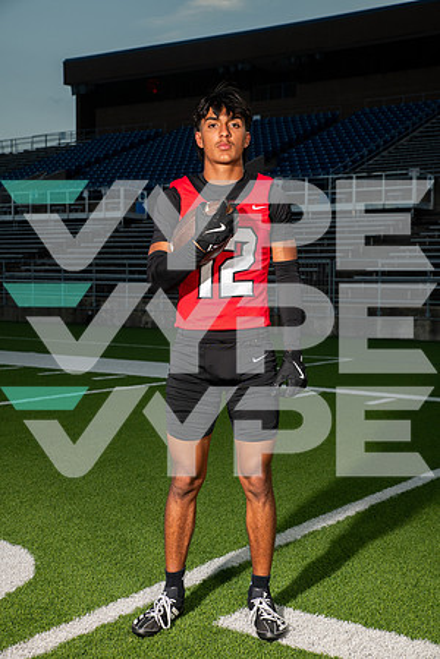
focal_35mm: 52
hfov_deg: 26.0
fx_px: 953
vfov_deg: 38.2
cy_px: 330
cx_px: 220
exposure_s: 1/320
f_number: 7.1
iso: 200
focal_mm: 52
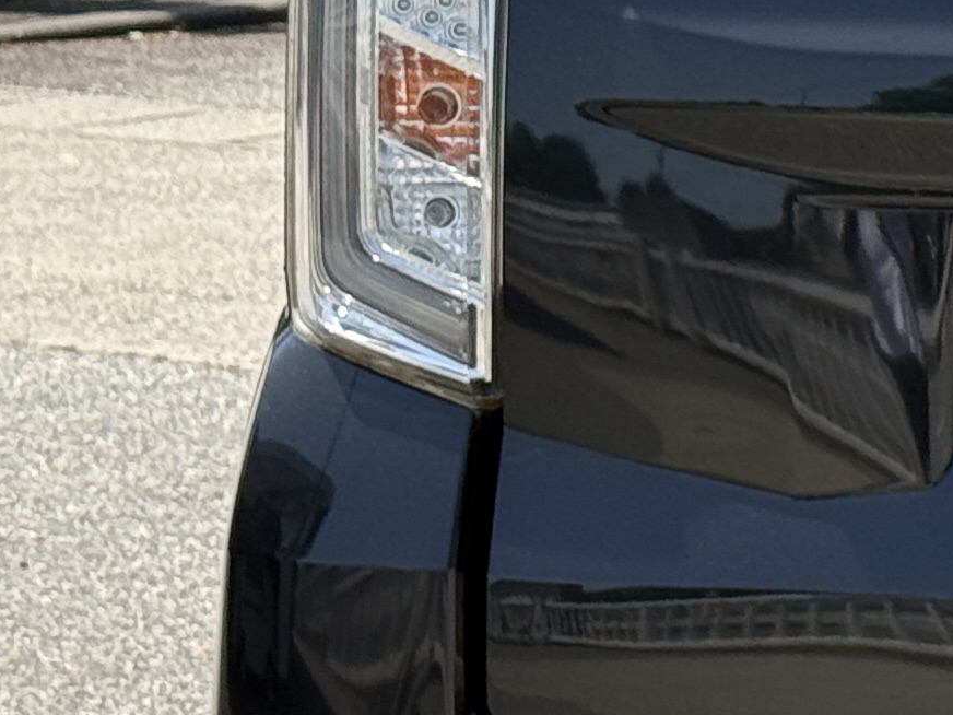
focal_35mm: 222
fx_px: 6112
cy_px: 269
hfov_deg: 8.7
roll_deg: +1.6
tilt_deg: -7.5
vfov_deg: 6.7
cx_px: 1360
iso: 80
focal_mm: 6.76
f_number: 1.78
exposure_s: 1/3226
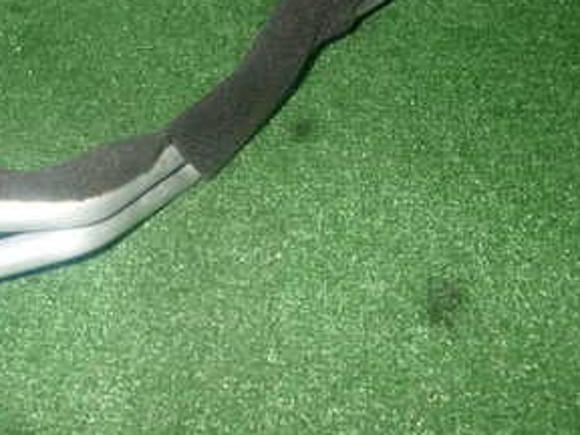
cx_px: 97
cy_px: 56
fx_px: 871
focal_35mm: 52
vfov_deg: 27.2
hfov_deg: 35.4
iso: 200
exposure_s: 1/30
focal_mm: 4.5
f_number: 5.6
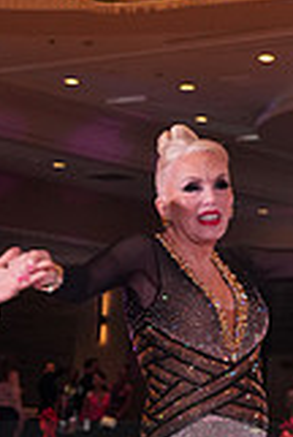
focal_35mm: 126
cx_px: -72
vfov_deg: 15.7
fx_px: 1532
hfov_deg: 10.7
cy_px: 513
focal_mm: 35
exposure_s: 1/200
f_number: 5
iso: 2000
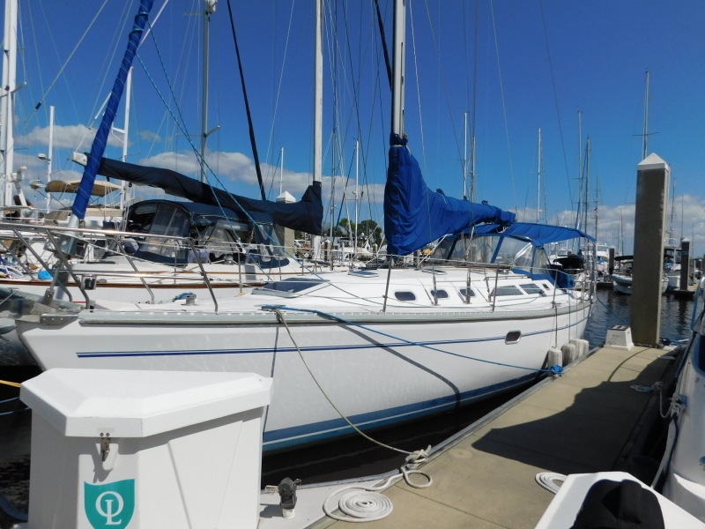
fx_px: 468
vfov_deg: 58.9
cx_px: 352
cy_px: 264
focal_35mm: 23
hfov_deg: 73.9
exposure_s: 1/1250
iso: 125
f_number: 6
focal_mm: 4
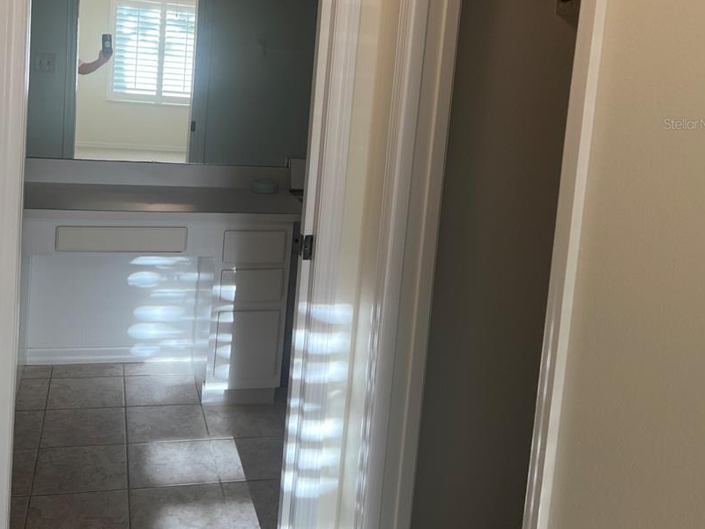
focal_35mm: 39
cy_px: 123
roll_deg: -4.5
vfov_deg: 35.9
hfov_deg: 47.8
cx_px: 330
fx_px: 794
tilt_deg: -4.7
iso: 50
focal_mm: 5.7
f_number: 1.5
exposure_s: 1/120
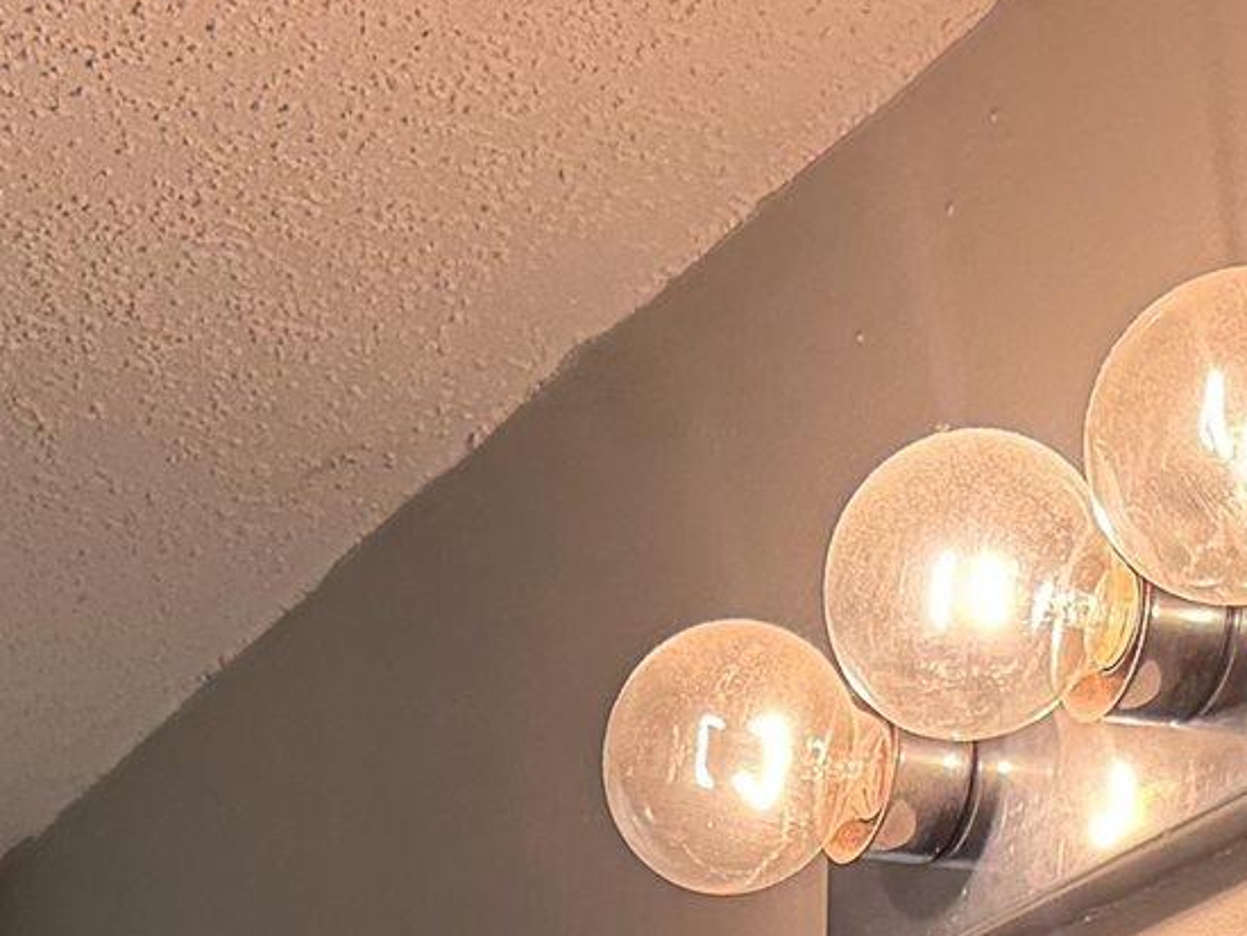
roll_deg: -0.2
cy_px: 2468
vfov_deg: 9.5
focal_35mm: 134
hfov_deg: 14.6
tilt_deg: -3.7
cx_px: 109
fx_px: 4829
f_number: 1.78
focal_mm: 6.76
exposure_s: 1/120
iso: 160
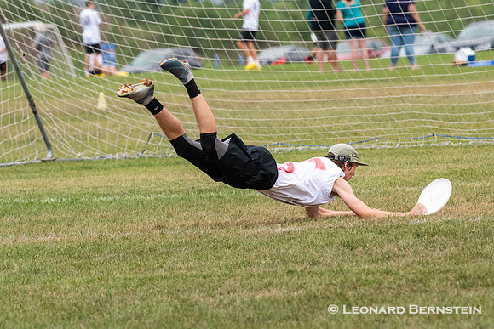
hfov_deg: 4.6
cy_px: 164
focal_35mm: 450
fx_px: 6176
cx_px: 247
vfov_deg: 3.1
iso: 1600
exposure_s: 1/2000
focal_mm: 300
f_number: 9
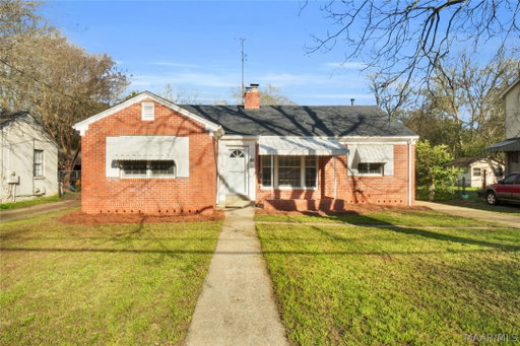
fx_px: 325
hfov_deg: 77.3
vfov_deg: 56.1
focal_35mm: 22
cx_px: 260
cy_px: 173
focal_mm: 15
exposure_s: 1/50
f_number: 22
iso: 320
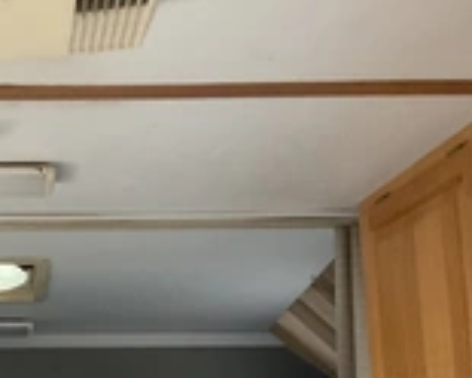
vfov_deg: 20.8
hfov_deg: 25.0
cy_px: 299
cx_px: 12
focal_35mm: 73
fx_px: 1020
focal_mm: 3
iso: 250
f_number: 1.8
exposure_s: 1/60
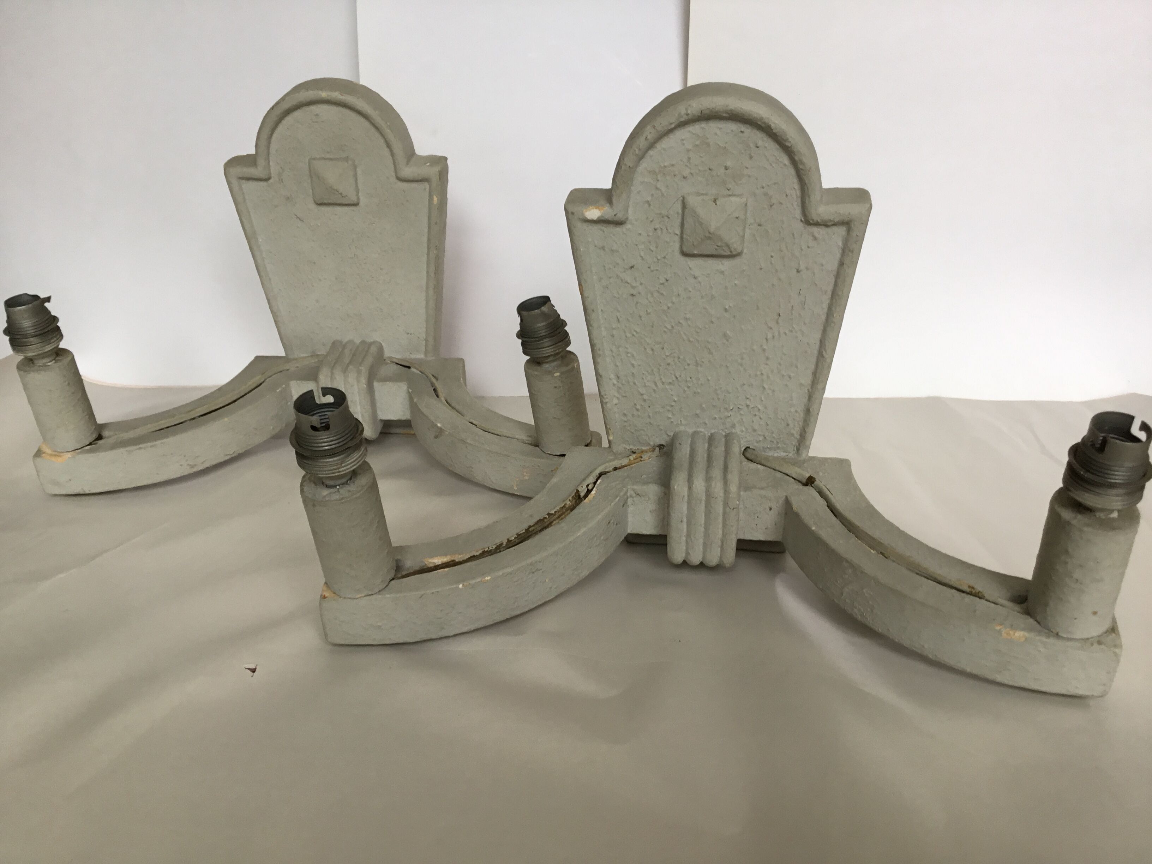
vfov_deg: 45.4
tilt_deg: -18.8
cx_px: 576
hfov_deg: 58.4
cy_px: 432
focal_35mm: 31
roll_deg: +0.4
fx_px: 1032
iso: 32
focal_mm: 3.3
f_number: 2.4
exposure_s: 1/50
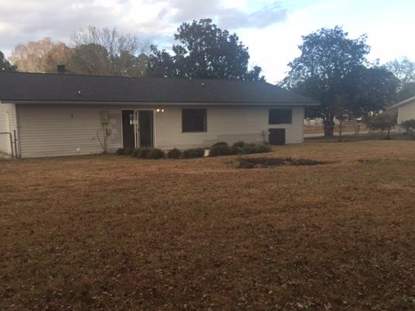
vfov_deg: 41.6
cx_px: 176
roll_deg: -0.8
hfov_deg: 53.8
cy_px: 182
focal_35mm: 34
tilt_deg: -9.5
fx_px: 407
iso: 32
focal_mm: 4.15
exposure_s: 1/359
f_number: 2.2
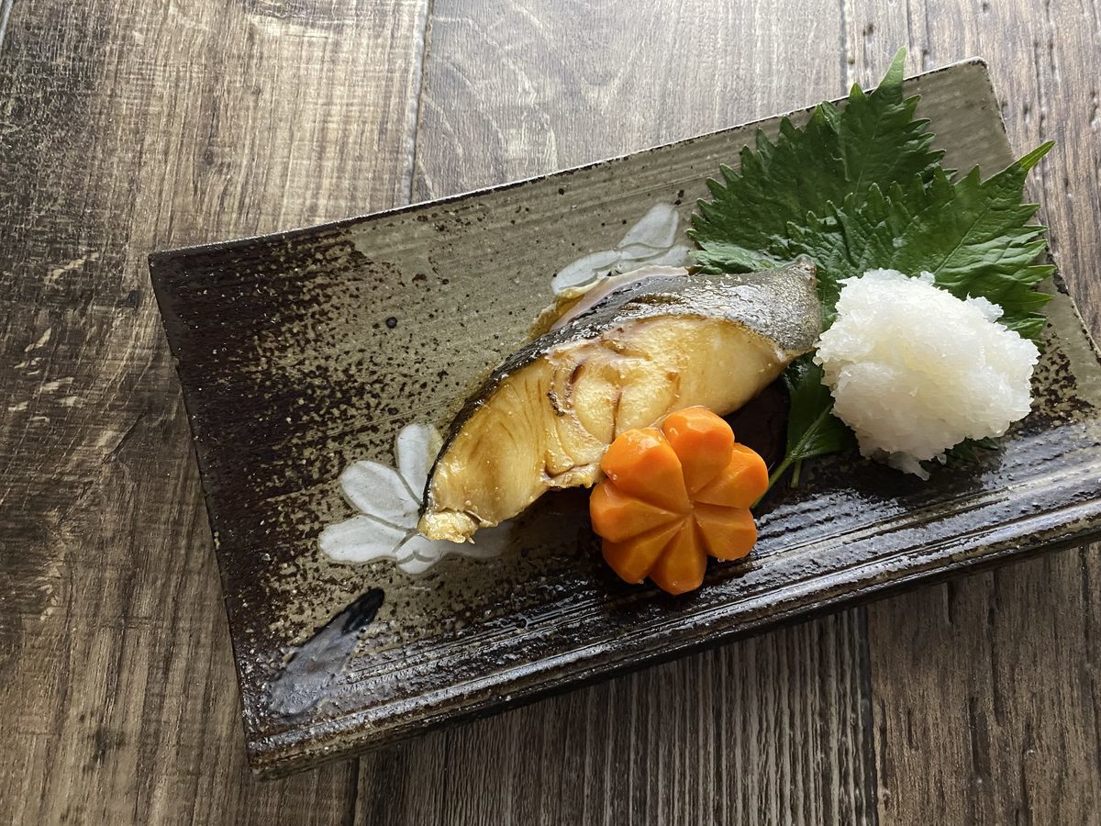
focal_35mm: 26
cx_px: 550
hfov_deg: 67.3
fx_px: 827
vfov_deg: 53.1
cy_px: 413
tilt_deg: -76.8
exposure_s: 1/30
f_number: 1.8
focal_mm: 4.25
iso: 640
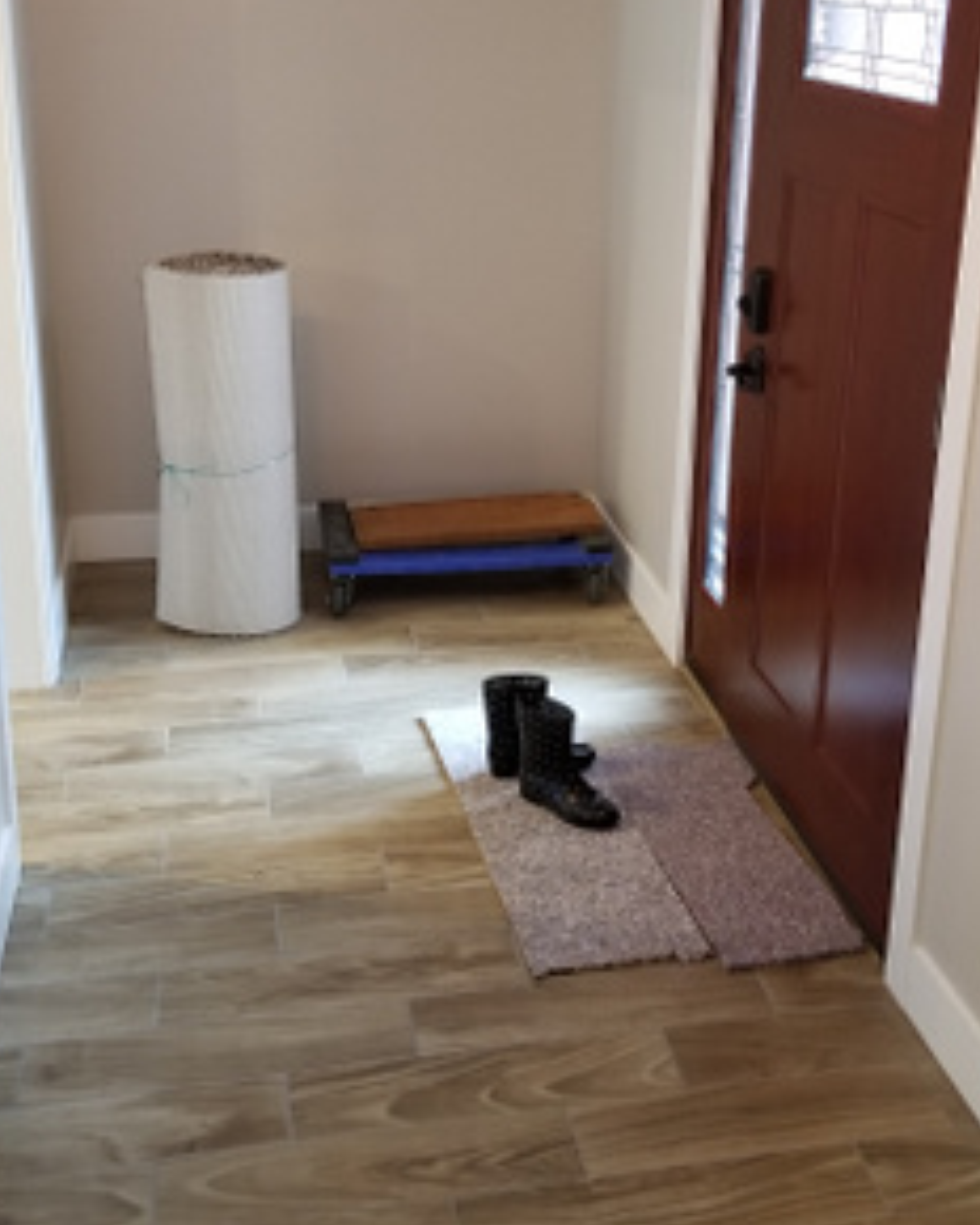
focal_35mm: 42
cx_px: 562
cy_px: 520
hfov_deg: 35.6
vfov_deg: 43.7
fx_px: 1523
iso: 250
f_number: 1.7
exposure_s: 1/24
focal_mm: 4.25
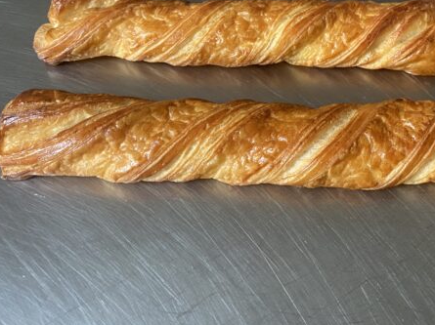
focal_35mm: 39
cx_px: 269
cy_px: 88
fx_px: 490
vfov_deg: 36.1
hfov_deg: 47.5
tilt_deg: -52.6
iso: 200
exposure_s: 1/60
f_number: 1.8
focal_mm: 4.25
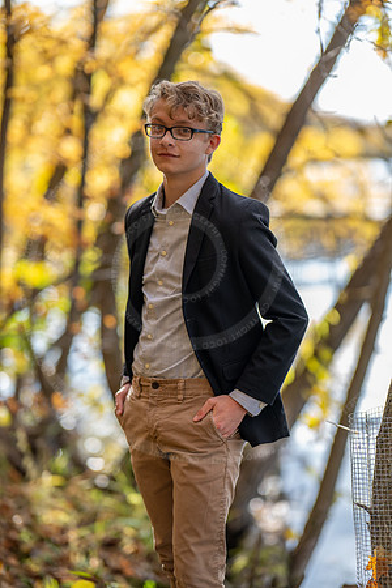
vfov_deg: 23.9
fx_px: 1388
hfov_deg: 16.1
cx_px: 196
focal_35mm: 85
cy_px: 294
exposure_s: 1/640
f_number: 1.4
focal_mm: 85
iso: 80
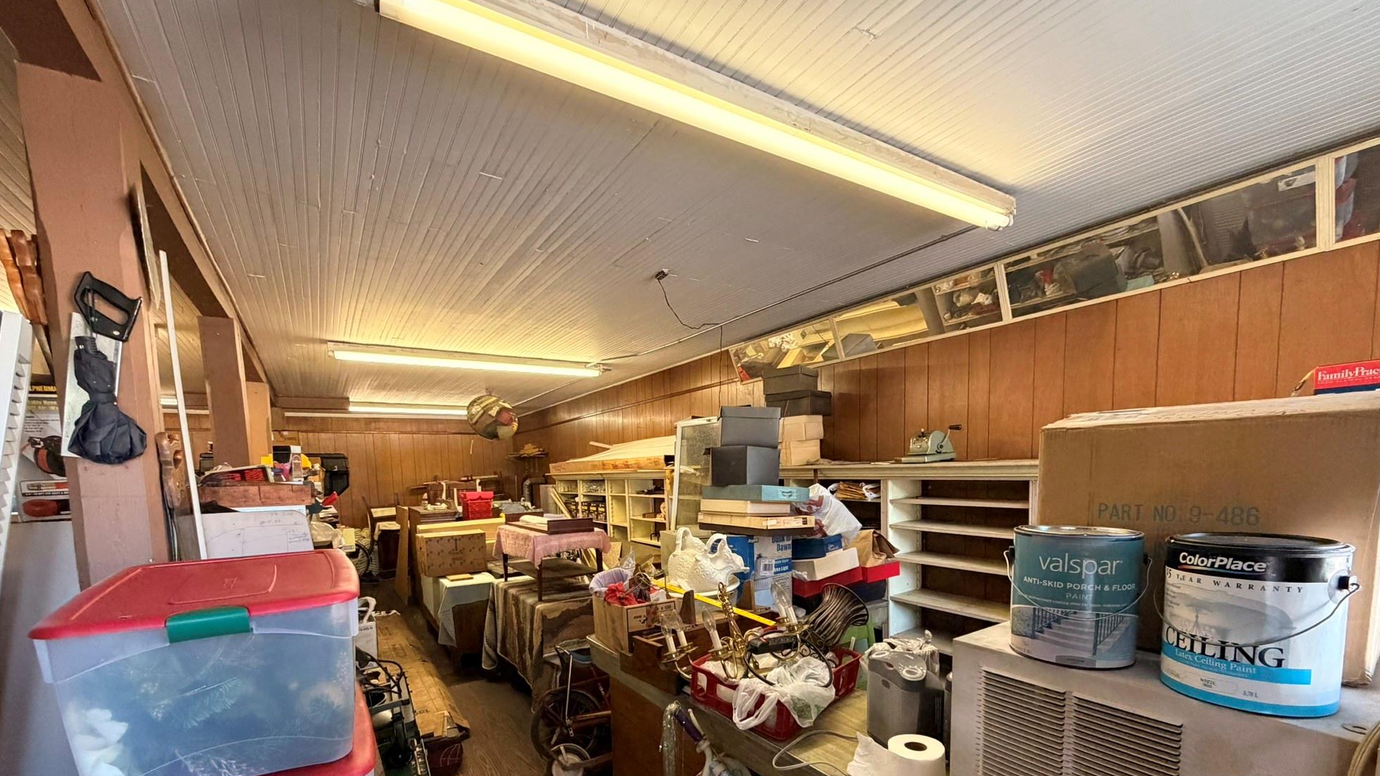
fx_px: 585
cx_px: 700
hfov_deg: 99.4
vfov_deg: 65.0
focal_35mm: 16
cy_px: 529
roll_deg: +1.2
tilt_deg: -6.7
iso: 500
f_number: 2.2
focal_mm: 2.22
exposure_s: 1/60
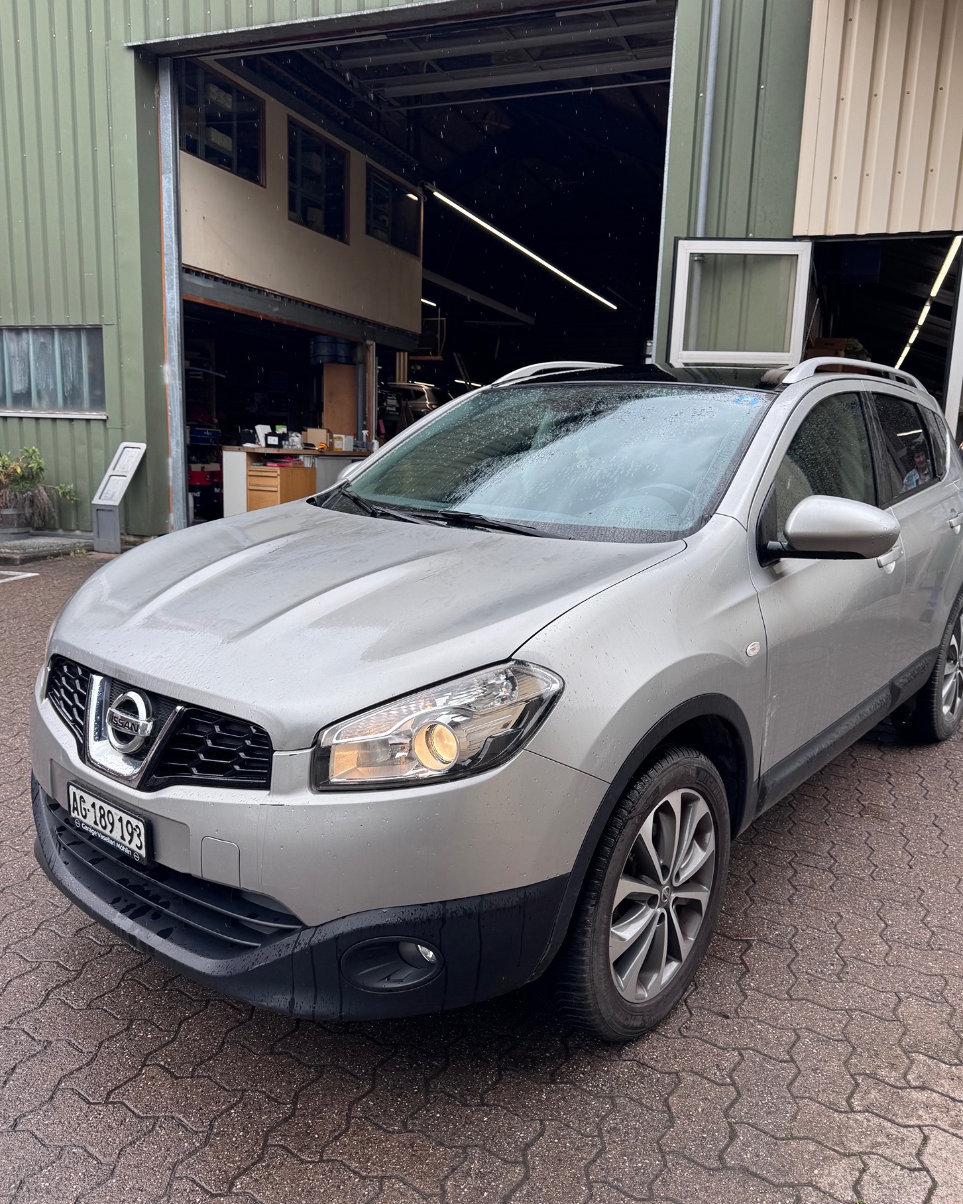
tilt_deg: -9.2
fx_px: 926
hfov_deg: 54.9
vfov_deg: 66.0
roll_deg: -1.9
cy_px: 617
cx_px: 486
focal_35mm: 26
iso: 80
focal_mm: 6.76
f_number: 1.78
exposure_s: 1/664
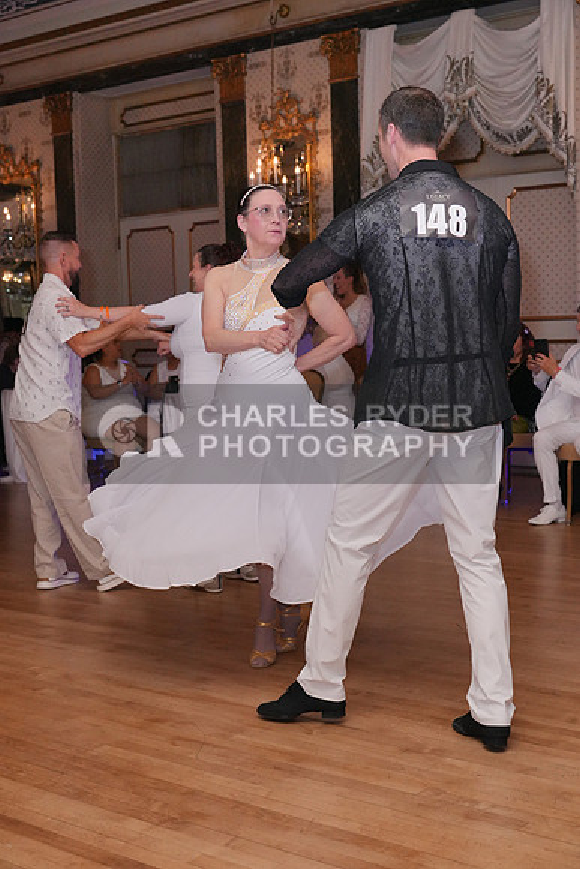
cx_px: 290
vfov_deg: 39.6
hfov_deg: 27.0
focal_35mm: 50
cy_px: 434
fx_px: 1208
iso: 5000
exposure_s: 1/250
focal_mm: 50
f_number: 5.6
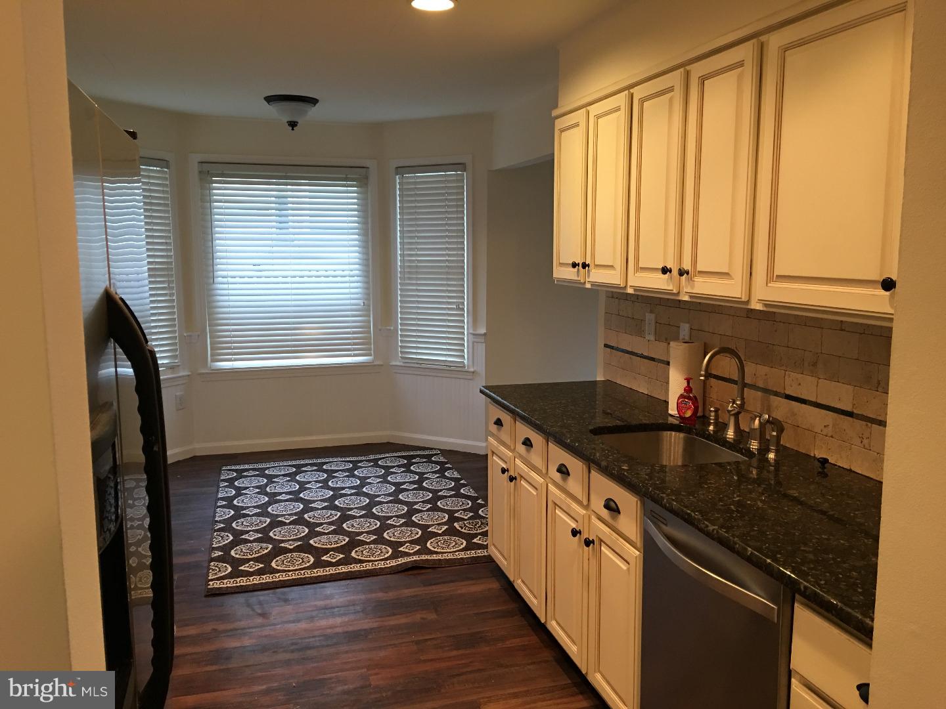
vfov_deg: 48.2
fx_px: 793
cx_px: 473
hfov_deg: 61.7
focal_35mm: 29
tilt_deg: -6.9
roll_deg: -0.6
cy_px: 354
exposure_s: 1/15
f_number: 2.2
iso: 50
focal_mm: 4.15
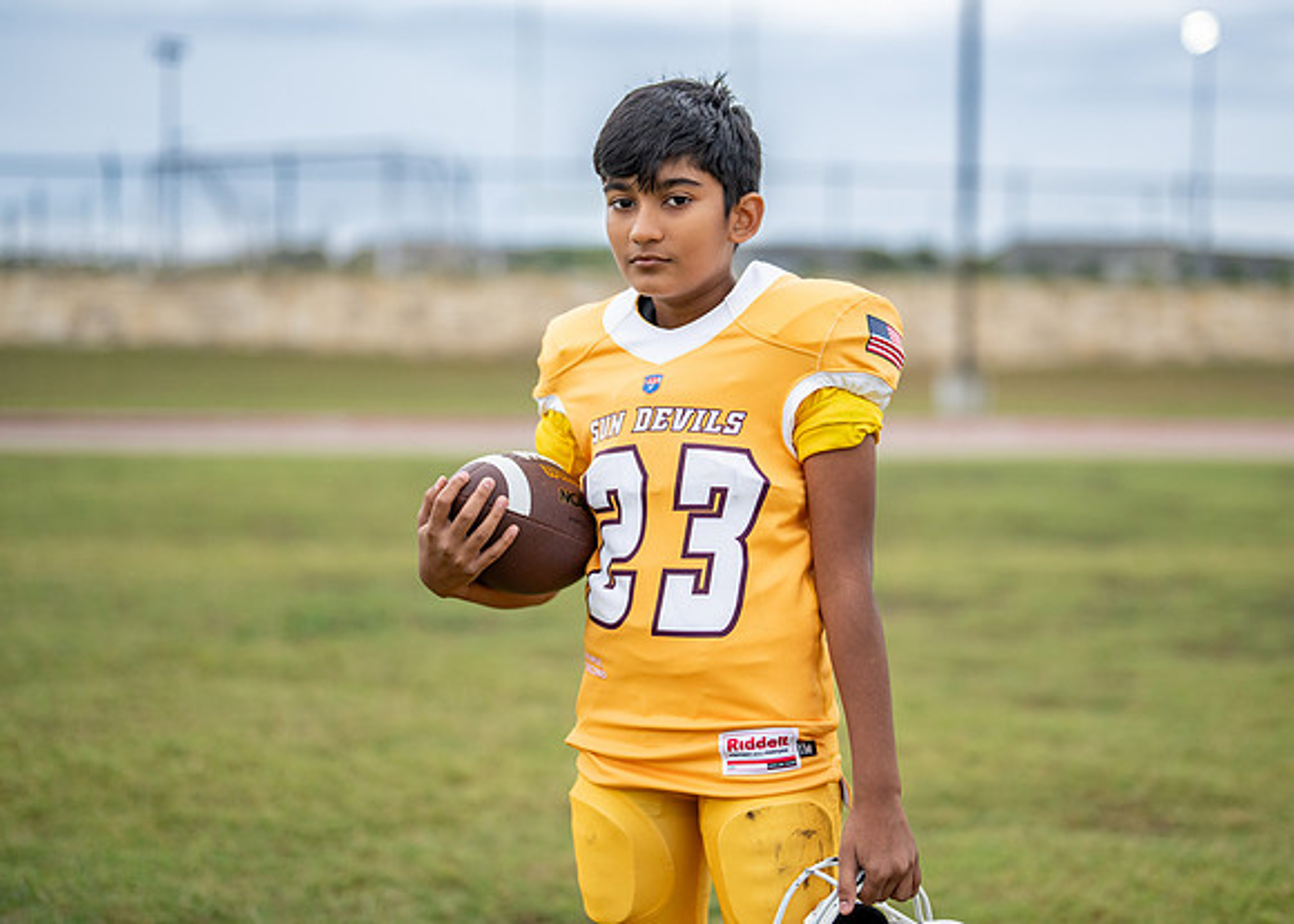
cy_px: 423
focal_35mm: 60
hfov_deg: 32.6
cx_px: 724
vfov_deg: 23.6
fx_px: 2209
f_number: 1.2
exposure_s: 1/2000
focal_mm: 50
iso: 320
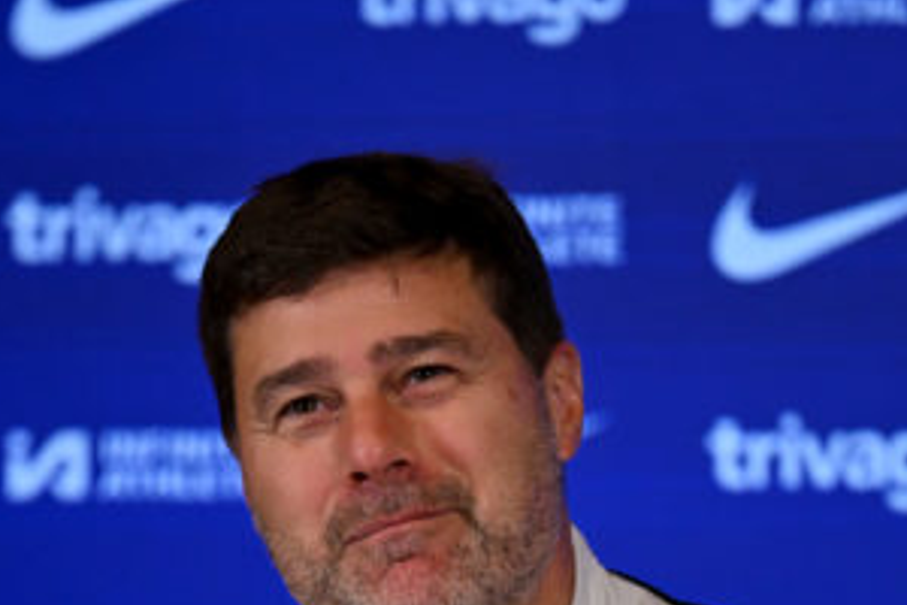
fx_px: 12294
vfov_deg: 2.8
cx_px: 481
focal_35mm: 488
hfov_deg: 4.2
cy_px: 744
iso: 1600
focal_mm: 195
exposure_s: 1/500
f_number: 2.8
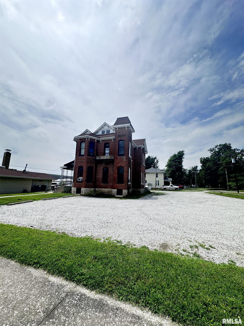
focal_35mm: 14
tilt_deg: +11.4
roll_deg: -2.8
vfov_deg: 102.1
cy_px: 163
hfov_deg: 85.7
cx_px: 122
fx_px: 132
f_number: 2.2
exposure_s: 1/917
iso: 40
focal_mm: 2.22
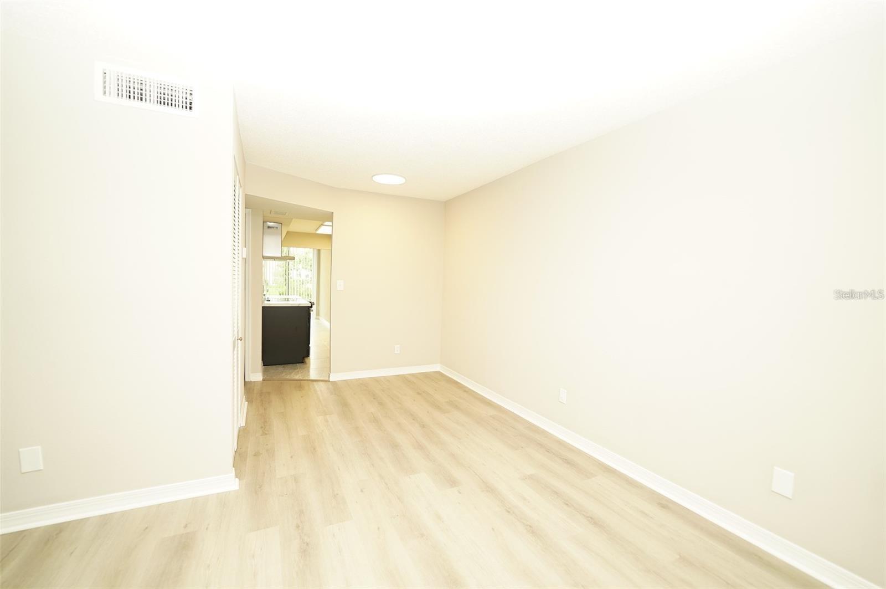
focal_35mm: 14
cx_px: 443
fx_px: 344
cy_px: 294
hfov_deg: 104.3
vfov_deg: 81.1
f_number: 1.8
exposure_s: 1/60
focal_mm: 14
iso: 100
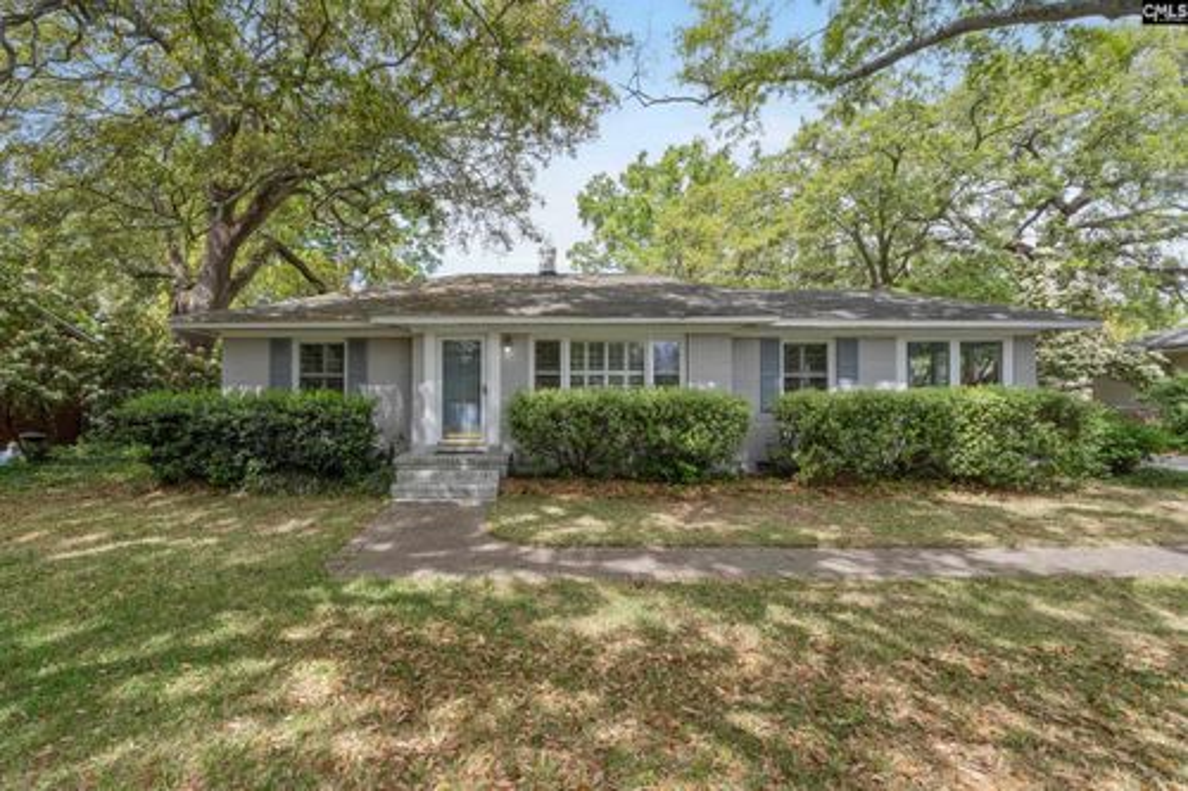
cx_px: 594
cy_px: 396
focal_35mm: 15
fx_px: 495
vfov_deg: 77.3
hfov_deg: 100.4
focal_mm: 10
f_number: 8
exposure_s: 1/200
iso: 250
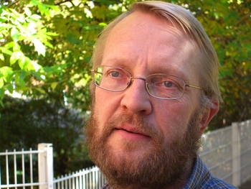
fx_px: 689
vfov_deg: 15.6
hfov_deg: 20.6
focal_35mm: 95
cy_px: 94
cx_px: 126
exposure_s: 1/125
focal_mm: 19.7
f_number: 4.8
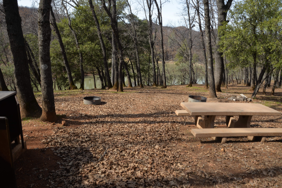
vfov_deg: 53.2
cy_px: 94
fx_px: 188
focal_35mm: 24
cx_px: 141
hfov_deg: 73.7
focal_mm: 24
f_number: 7.1
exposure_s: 1/200
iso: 200
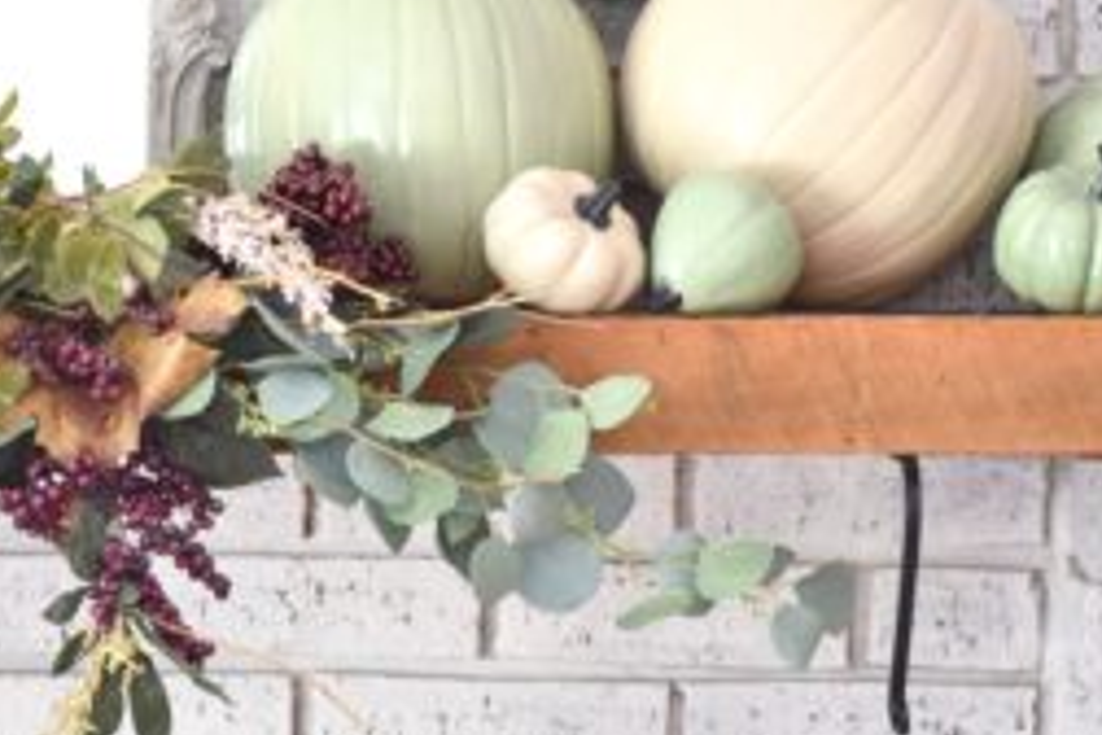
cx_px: 359
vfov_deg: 8.9
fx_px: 4744
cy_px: 304
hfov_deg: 13.2
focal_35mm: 155
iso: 100
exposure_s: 5
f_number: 5.6
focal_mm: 52
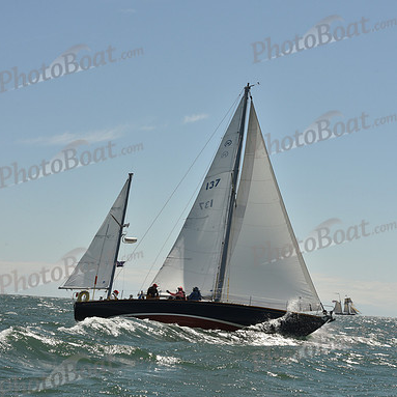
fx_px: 1168
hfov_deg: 19.3
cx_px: 197
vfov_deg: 19.3
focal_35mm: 90
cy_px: 201
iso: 320
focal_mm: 70
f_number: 14
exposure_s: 1/800
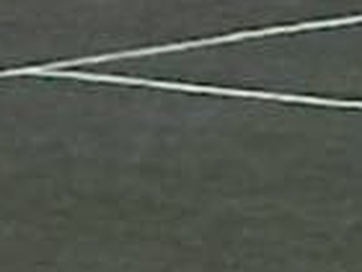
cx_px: 222
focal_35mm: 944
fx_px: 9872
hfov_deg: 2.1
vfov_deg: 1.6
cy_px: -547
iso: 400
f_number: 4.7
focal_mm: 23.2
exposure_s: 1/400
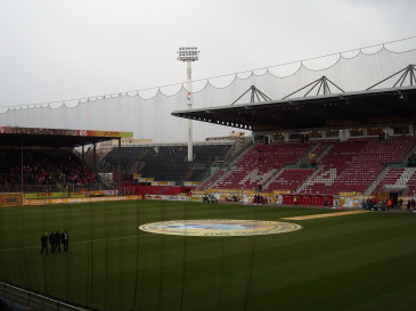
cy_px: 145
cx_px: 144
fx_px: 576
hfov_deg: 39.3
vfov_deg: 30.2
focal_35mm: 48
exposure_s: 1/296
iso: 64
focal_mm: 5.7
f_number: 2.8
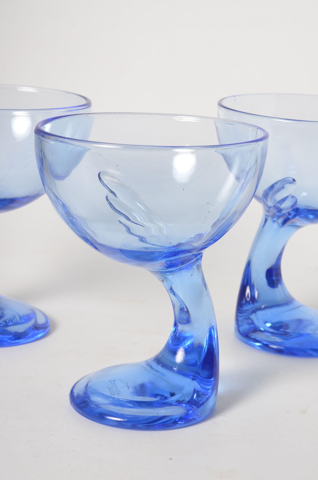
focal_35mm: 75
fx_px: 998
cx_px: 159
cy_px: 240
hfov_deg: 18.1
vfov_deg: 27.0
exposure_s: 1/125
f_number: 11
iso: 100
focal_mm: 50
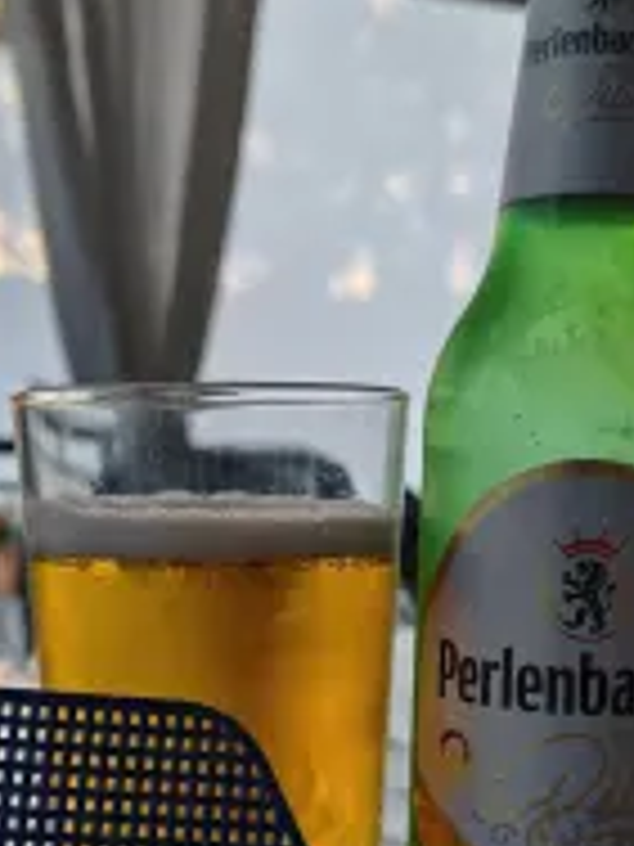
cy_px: 554
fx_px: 1197
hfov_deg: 29.7
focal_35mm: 49
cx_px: 301
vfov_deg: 38.5
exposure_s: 1/100
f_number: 1.7
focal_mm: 6.06
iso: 80
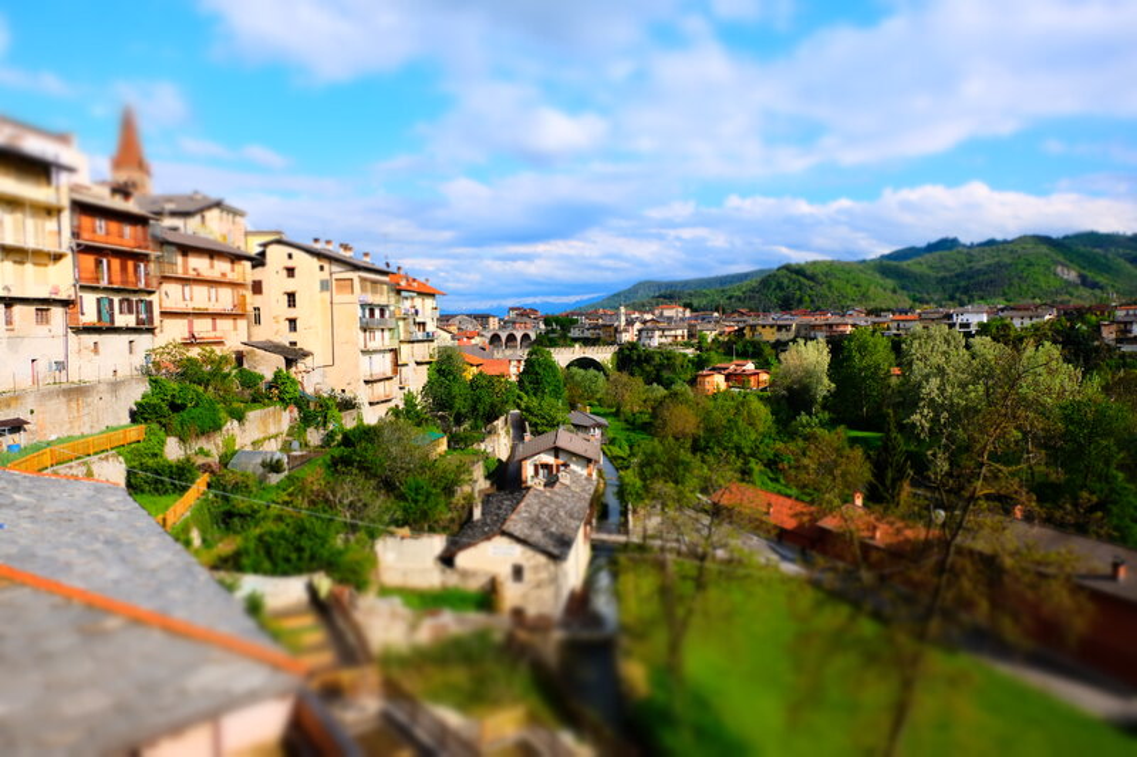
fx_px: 758
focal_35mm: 24
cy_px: 378
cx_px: 568
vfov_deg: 53.1
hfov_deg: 73.8
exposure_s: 1/1400
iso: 400
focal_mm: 16
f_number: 5.6
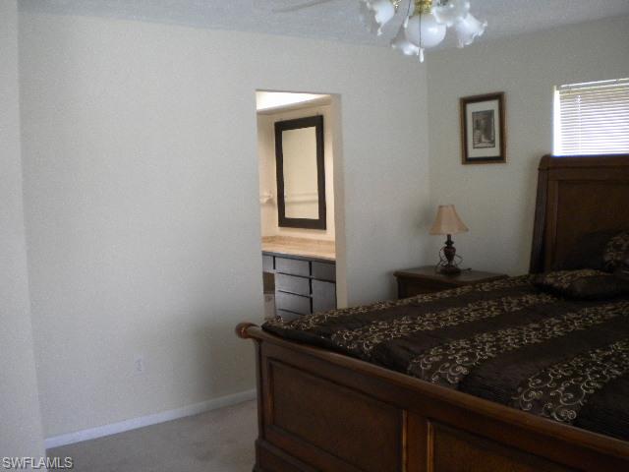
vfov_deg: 40.7
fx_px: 636
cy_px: 236
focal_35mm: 35
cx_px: 314
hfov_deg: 52.6
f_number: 3.1
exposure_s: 1/58.7
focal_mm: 6.3
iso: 328
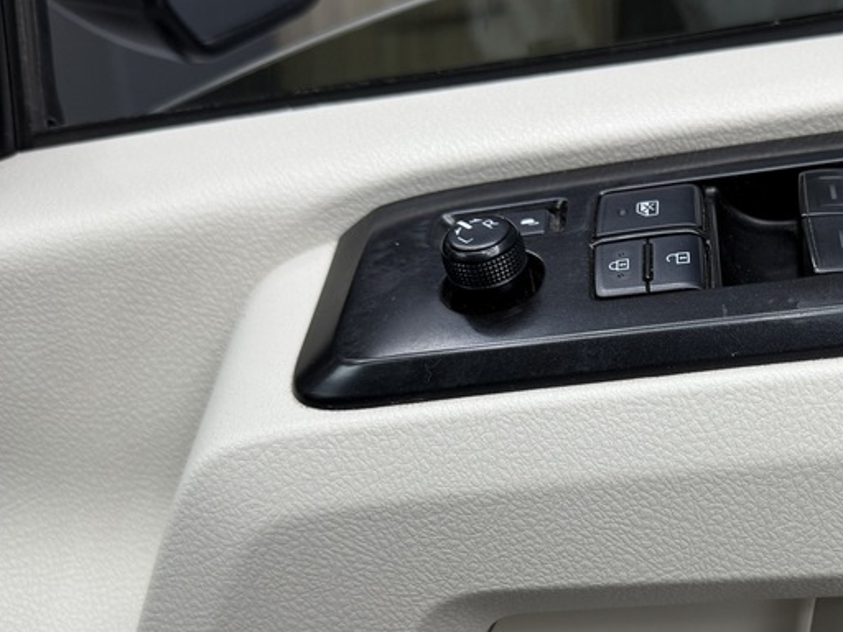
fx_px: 1169
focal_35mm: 48
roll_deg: -4.6
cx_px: 664
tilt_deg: -29.2
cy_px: 436
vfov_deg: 30.0
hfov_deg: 38.3
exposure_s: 1/121
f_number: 1.78
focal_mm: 6.76
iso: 125
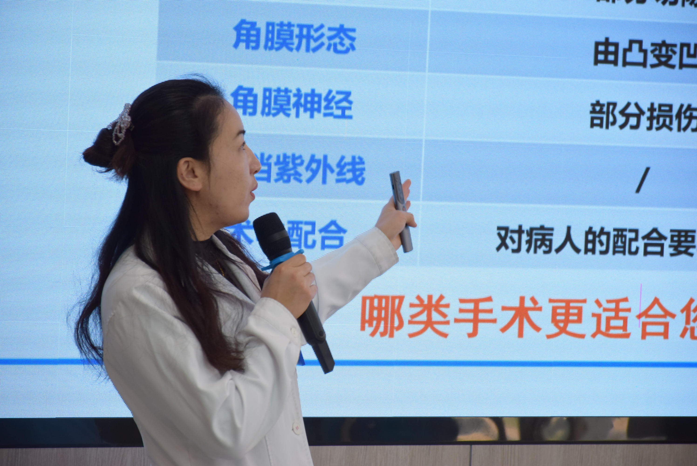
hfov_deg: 9.8
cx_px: 348
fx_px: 4069
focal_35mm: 210
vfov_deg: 6.6
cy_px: 233
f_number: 5.6
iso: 560
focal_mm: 140
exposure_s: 1/125
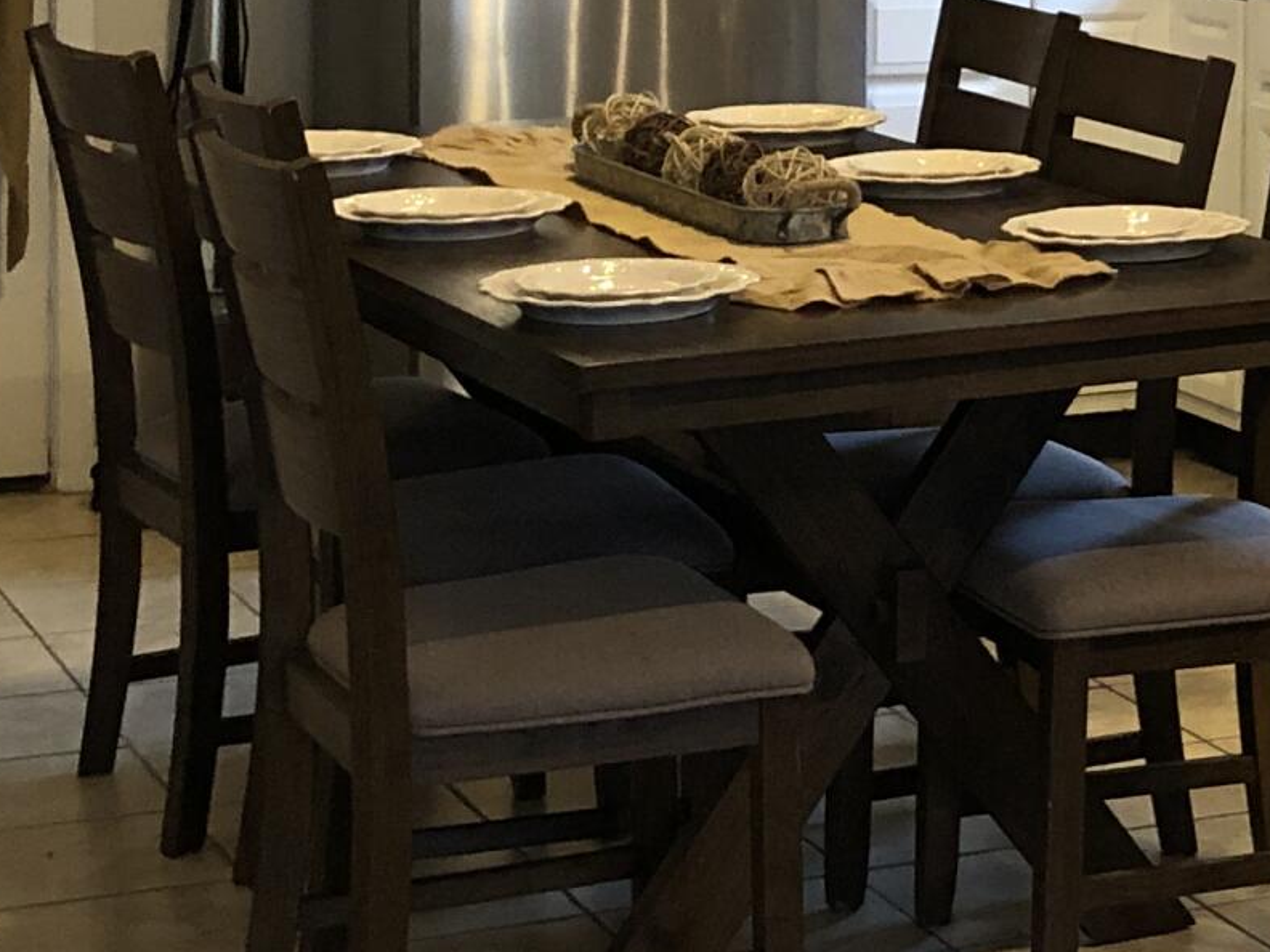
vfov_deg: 13.7
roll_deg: -0.8
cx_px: 1483
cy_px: -104
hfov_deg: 17.7
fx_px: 3889
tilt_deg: -4.1
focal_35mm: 106
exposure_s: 1/15
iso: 80
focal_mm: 3.99
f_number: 1.8
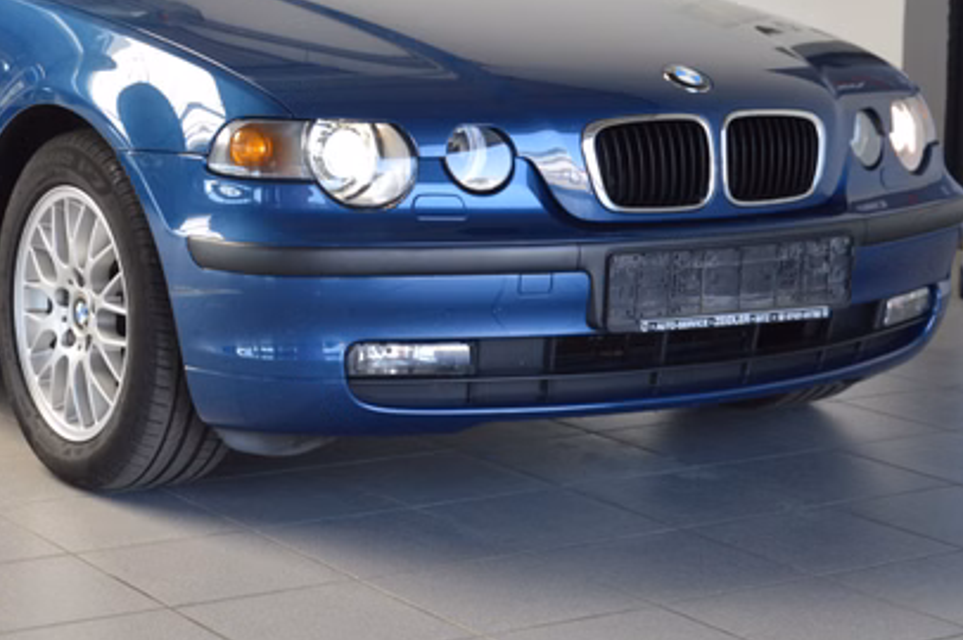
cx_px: 244
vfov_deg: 16.4
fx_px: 2213
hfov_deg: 24.3
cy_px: 168
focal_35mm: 83
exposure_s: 1/100
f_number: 5
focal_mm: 35
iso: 400
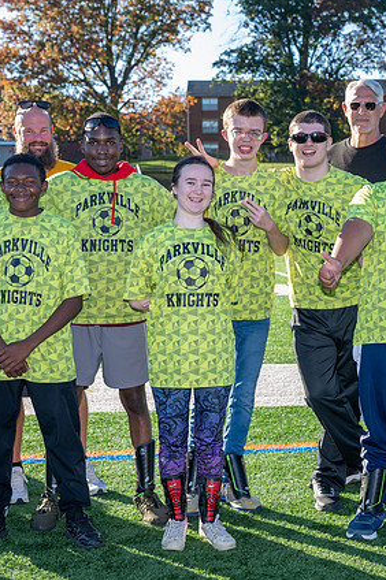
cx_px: 236
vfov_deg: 29.7
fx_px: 1095
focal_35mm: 68
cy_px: 268
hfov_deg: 20.0
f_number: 4.5
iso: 100
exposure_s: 1/200
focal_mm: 35
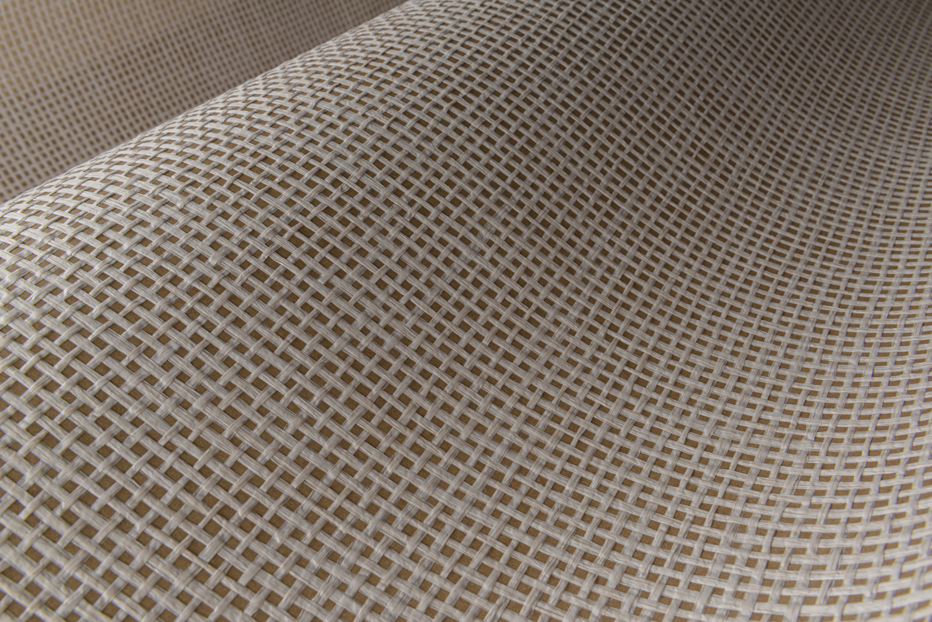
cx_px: 466
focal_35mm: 35
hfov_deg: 54.4
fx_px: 906
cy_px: 311
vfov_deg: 37.9
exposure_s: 1/160
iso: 40
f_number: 14
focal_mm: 35
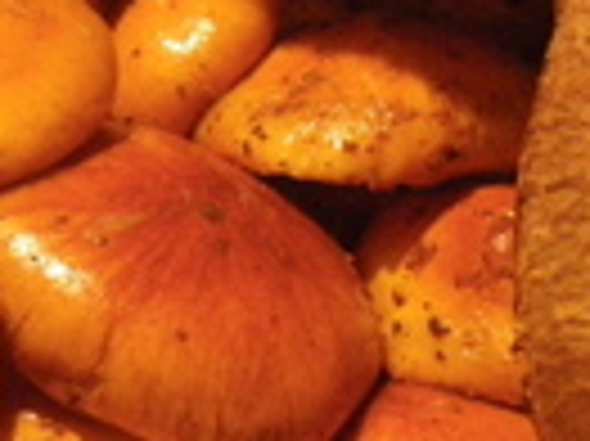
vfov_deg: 14.2
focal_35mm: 104
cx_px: 324
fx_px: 1771
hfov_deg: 18.9
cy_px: 202
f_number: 3.8
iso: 800
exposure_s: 1/6
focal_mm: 6.1
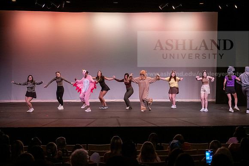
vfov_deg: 23.4
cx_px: 124
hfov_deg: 34.5
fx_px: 401
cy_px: 83
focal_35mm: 58
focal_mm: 58
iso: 4000
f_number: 3.2
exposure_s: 1/250
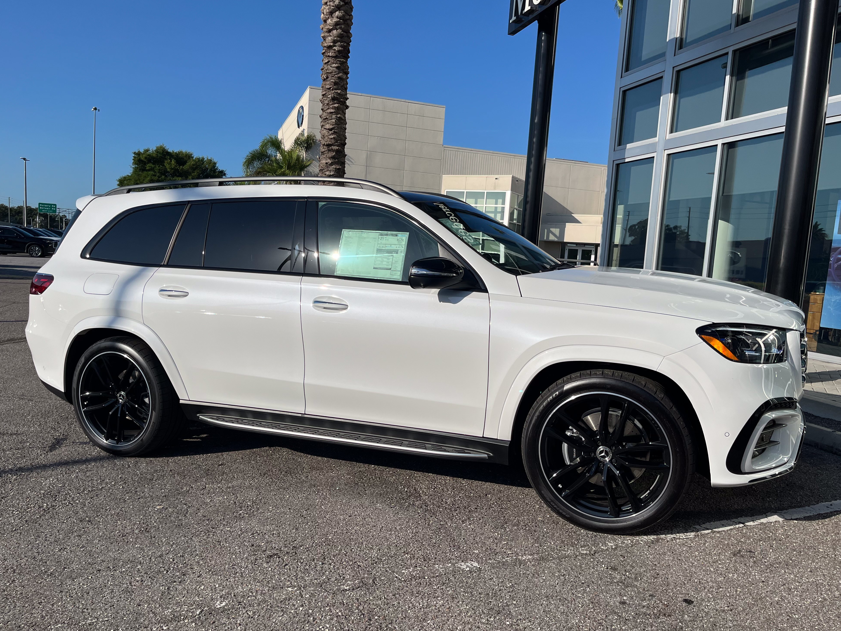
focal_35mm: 27
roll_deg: -4.1
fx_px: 656
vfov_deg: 51.4
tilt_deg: -5.5
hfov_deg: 65.3
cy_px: 318
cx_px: 421
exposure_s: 1/7353
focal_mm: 5.1
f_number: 1.6
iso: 50
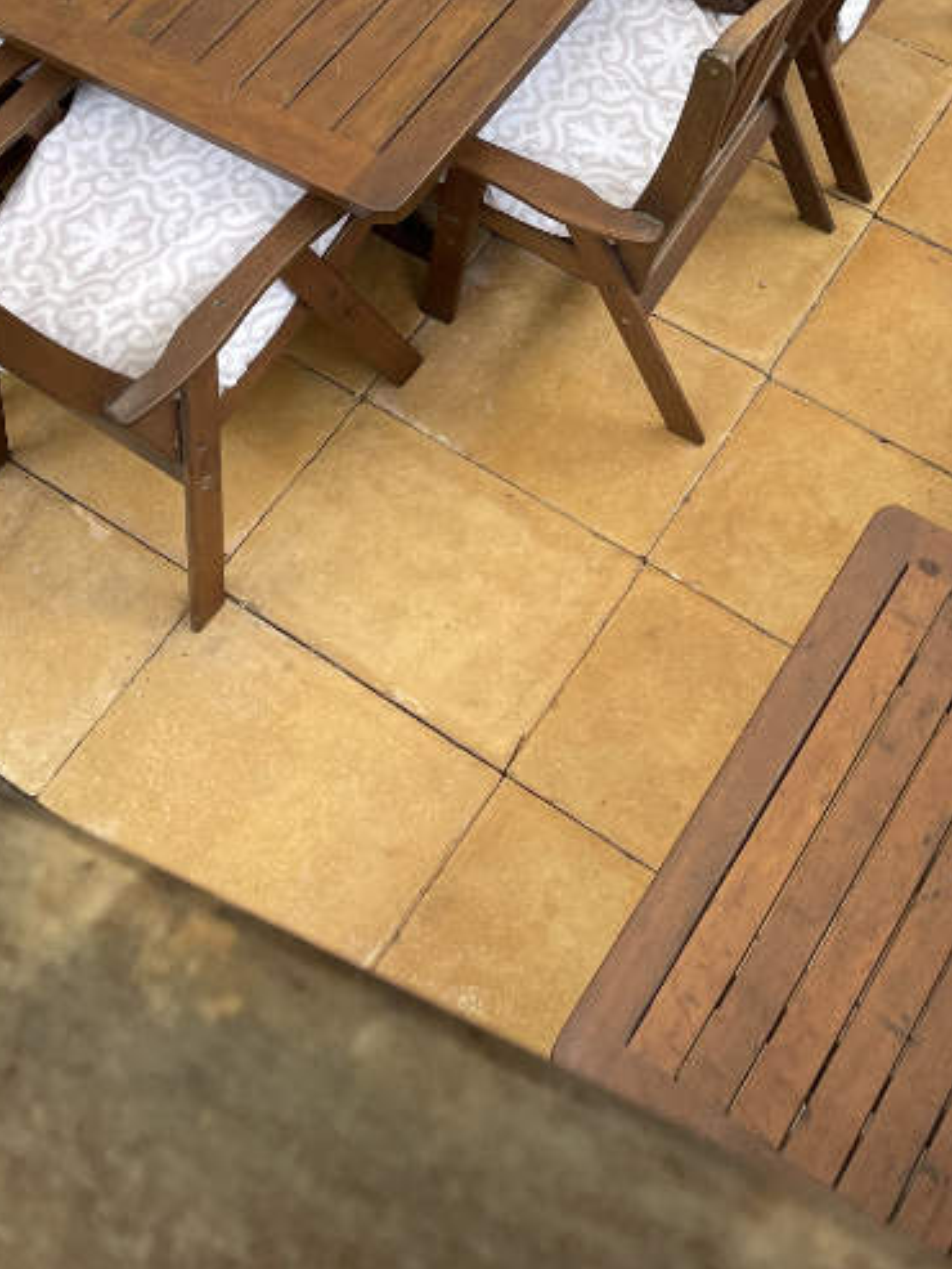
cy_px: 18
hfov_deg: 26.7
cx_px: 705
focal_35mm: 54
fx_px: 1979
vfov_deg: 32.8
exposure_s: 1/121
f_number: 1.6
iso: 64
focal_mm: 4.2
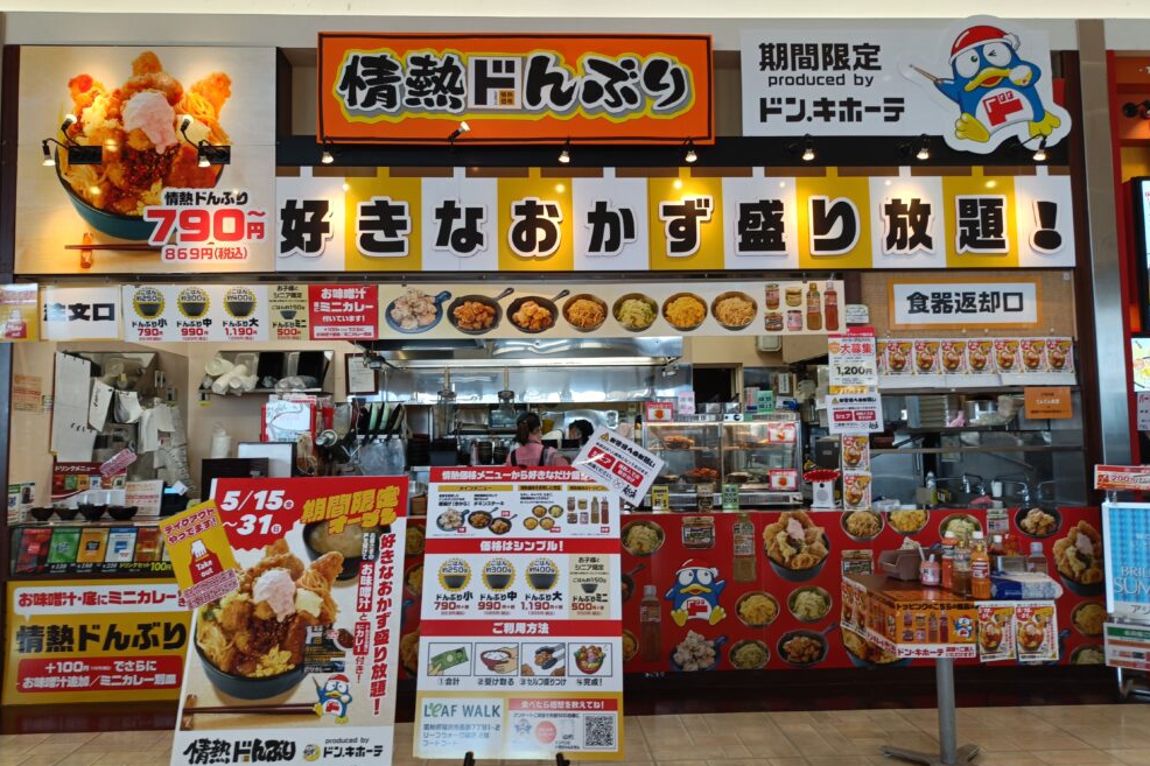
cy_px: 372
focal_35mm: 27
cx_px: 558
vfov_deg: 47.9
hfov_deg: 67.4
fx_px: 862
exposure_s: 1/50
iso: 100
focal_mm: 4.7
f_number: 1.7
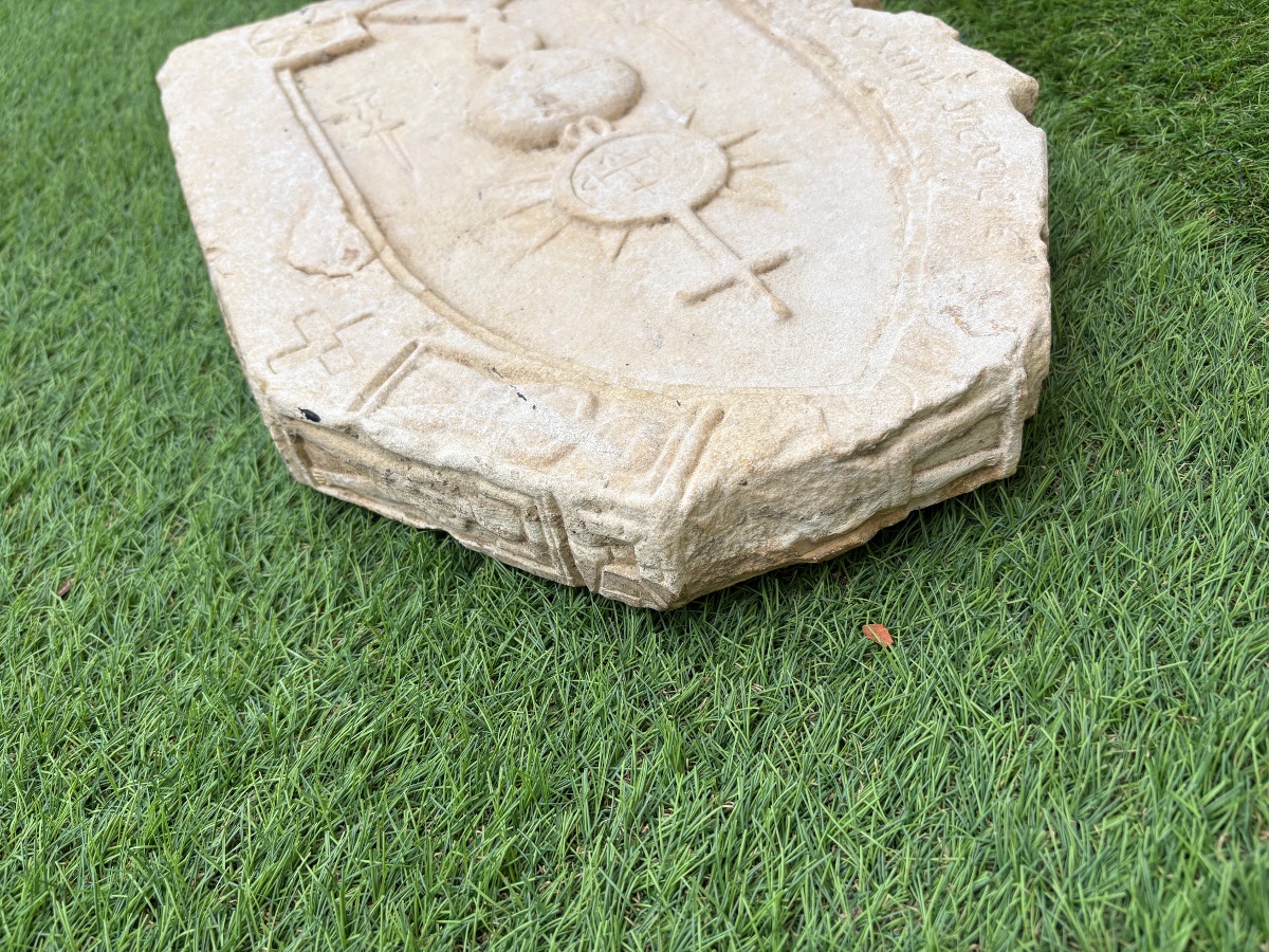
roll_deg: +13.5
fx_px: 953
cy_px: 476
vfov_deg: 53.1
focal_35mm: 26
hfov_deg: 67.3
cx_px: 634
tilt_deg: -43.3
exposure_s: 1/907
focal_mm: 5.96
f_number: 1.6
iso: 50
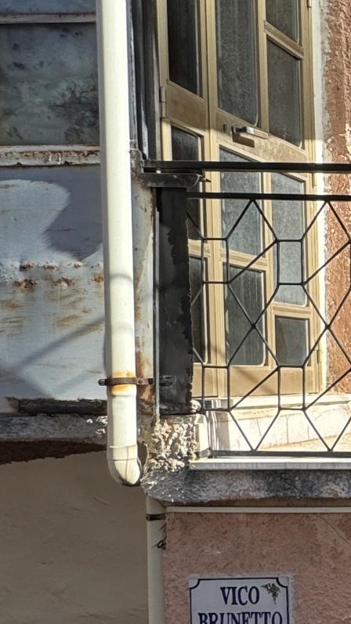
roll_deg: +0.9
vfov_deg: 41.7
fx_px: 811
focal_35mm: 49
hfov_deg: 16.6
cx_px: 746
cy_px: 401
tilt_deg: -1.0
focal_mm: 2.22
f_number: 2.2
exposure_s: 1/771
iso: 40
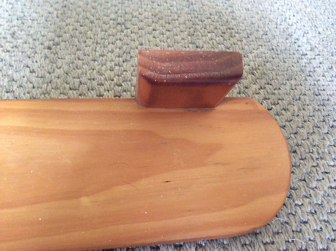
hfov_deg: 56.9
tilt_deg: -52.3
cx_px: 168
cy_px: 126
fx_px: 310
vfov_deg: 44.1
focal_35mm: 32
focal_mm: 3.3
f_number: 2.4
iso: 250
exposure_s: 1/25
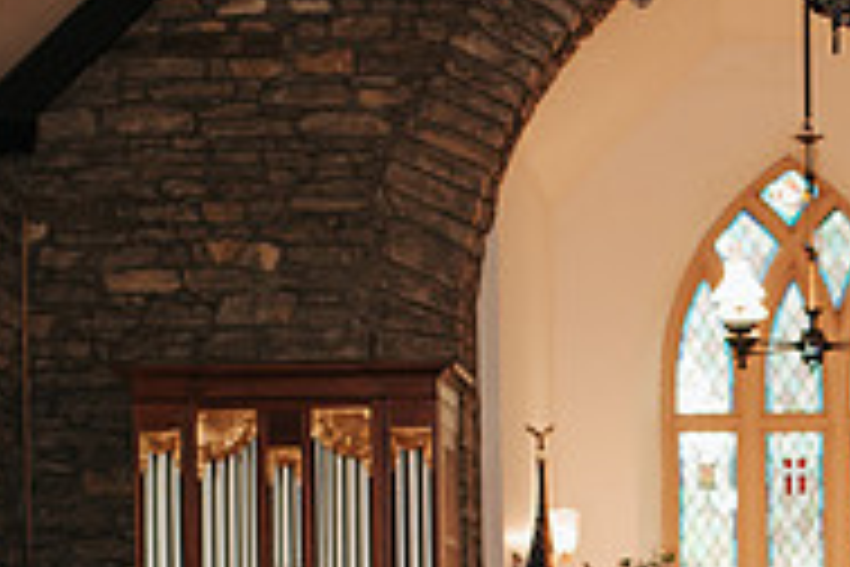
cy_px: 859
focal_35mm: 121
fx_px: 2857
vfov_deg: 10.9
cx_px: 895
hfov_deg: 16.5
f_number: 2.8
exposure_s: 1/200
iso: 1000
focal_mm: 35
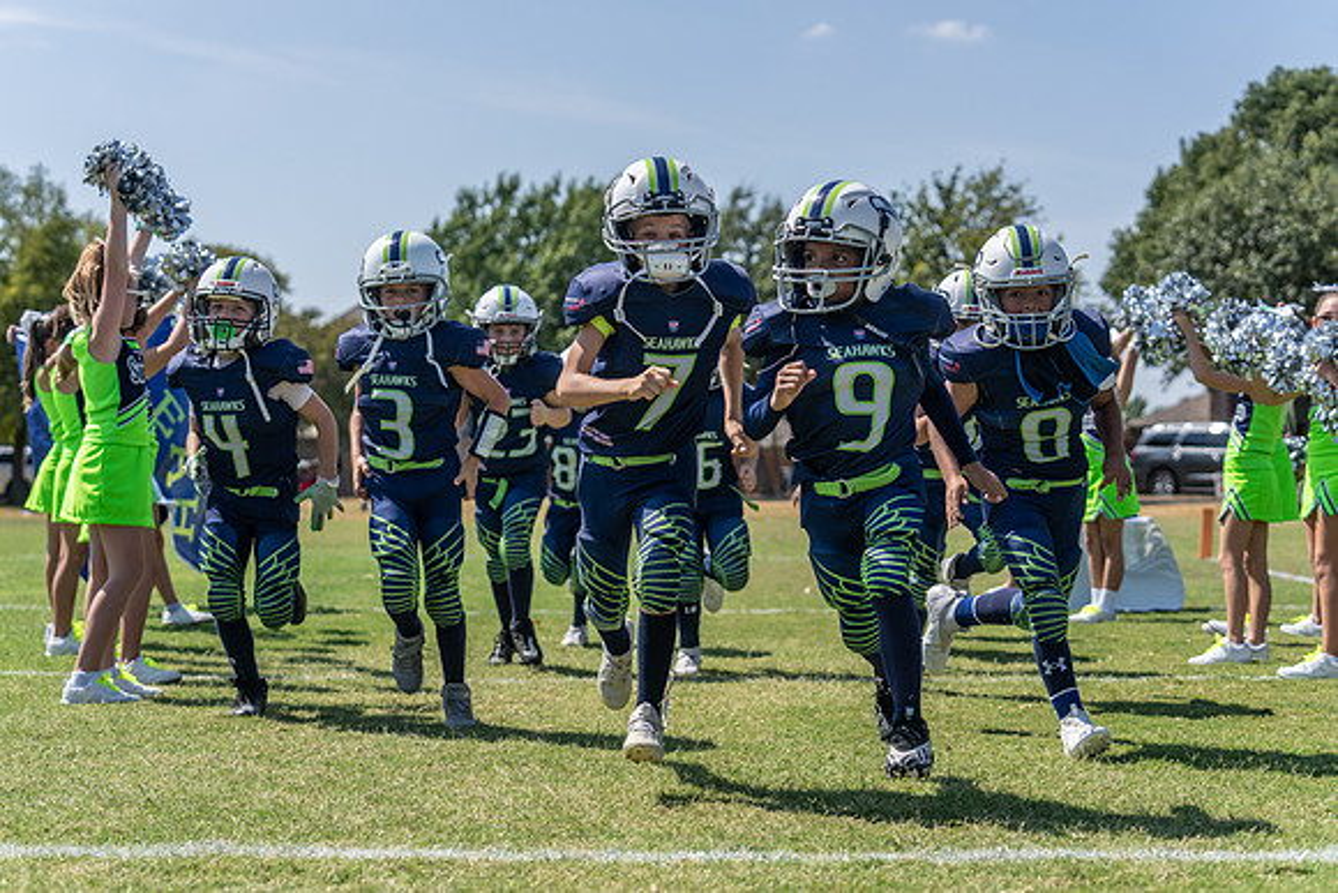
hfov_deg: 28.8
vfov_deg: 19.5
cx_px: 669
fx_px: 2602
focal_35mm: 70
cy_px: 446
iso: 100
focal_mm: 70
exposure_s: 1/1250
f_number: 4
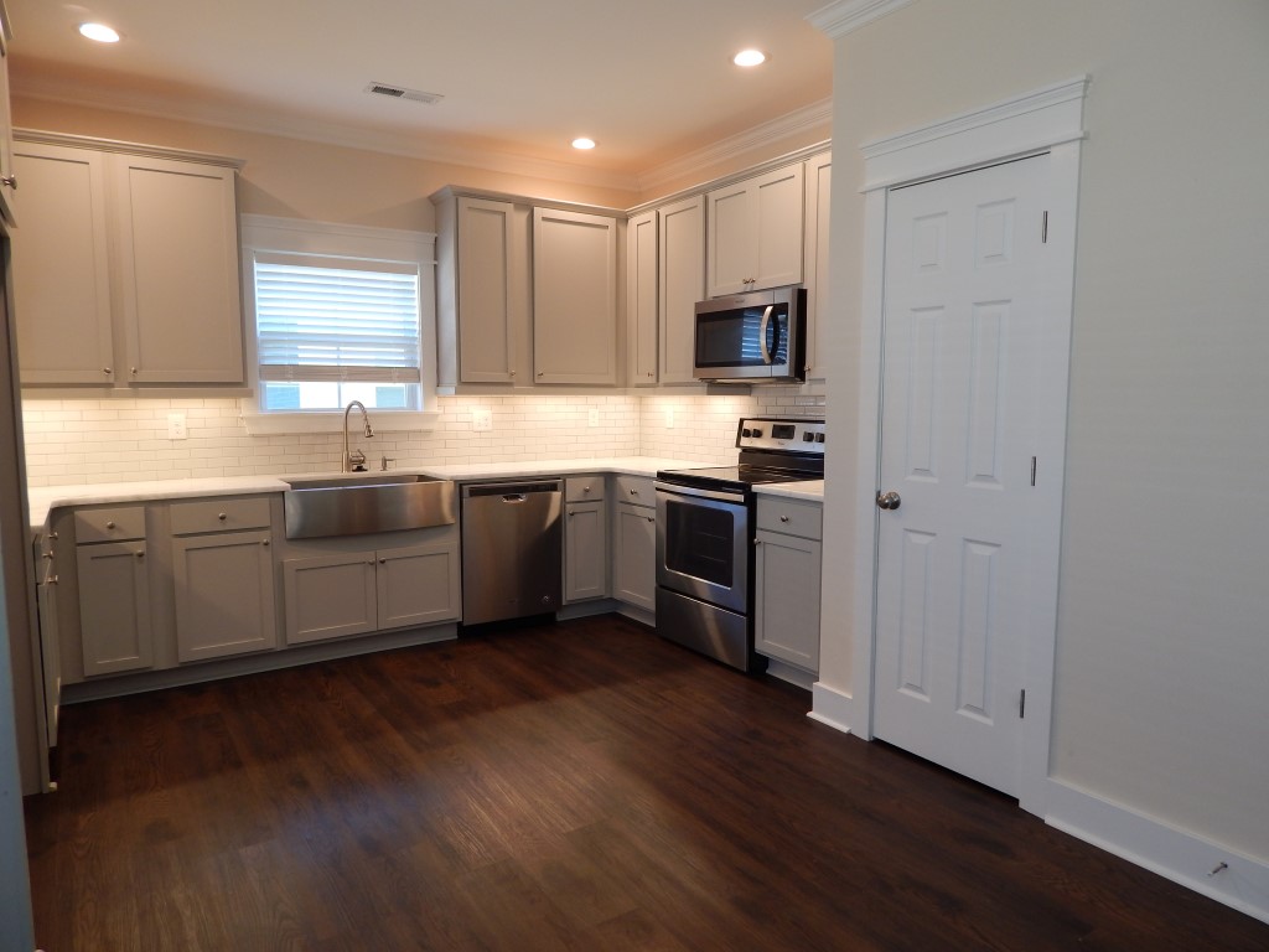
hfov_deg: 73.9
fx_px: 843
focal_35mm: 23
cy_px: 476
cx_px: 634
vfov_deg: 58.9
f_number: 3
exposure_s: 1/30
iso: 125
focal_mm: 4
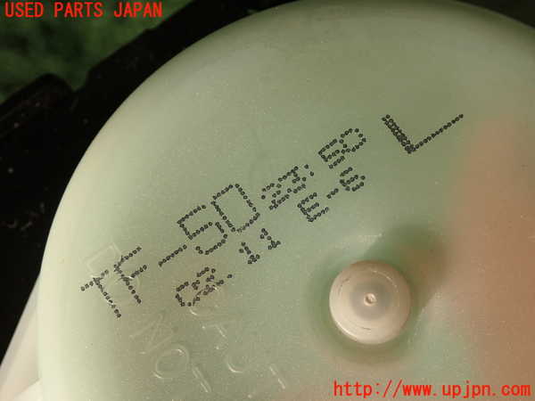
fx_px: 1097
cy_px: 200
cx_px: 268
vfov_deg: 20.7
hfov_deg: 27.4
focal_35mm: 71
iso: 100
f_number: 3.9
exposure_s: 1/250
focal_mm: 12.73
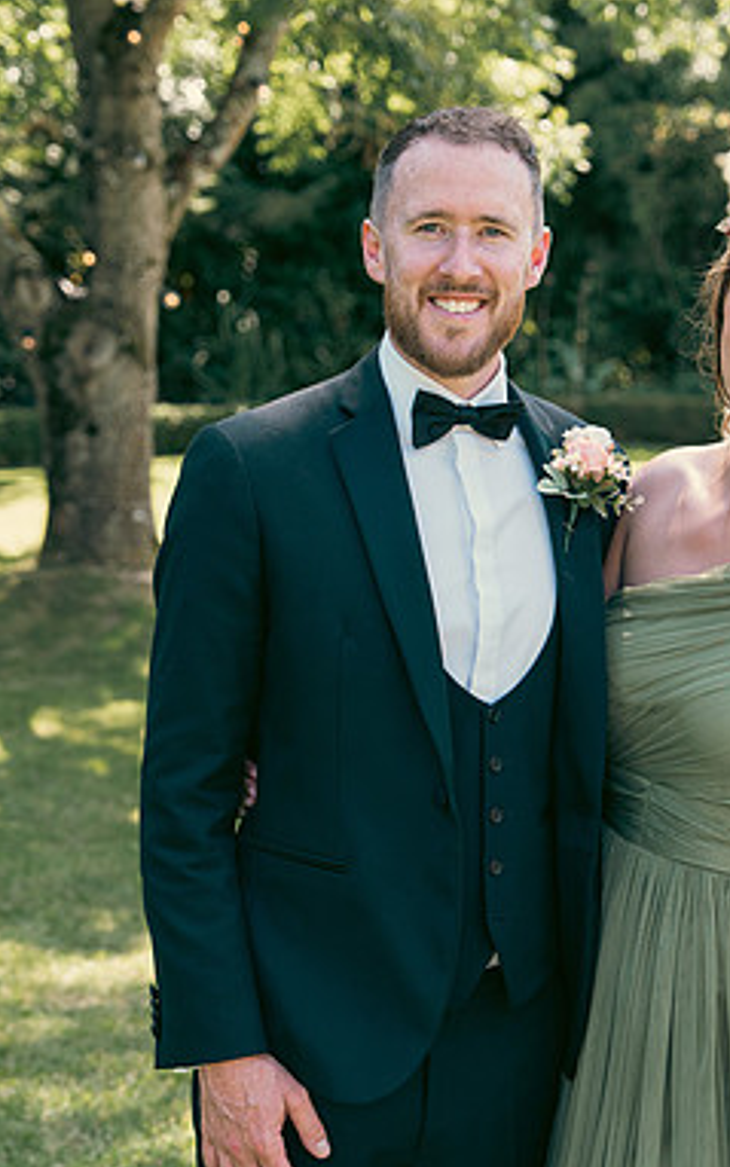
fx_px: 2608
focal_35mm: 82
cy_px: 588
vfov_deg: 25.2
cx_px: 510
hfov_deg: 15.9
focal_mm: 53
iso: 320
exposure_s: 1/500
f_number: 3.5
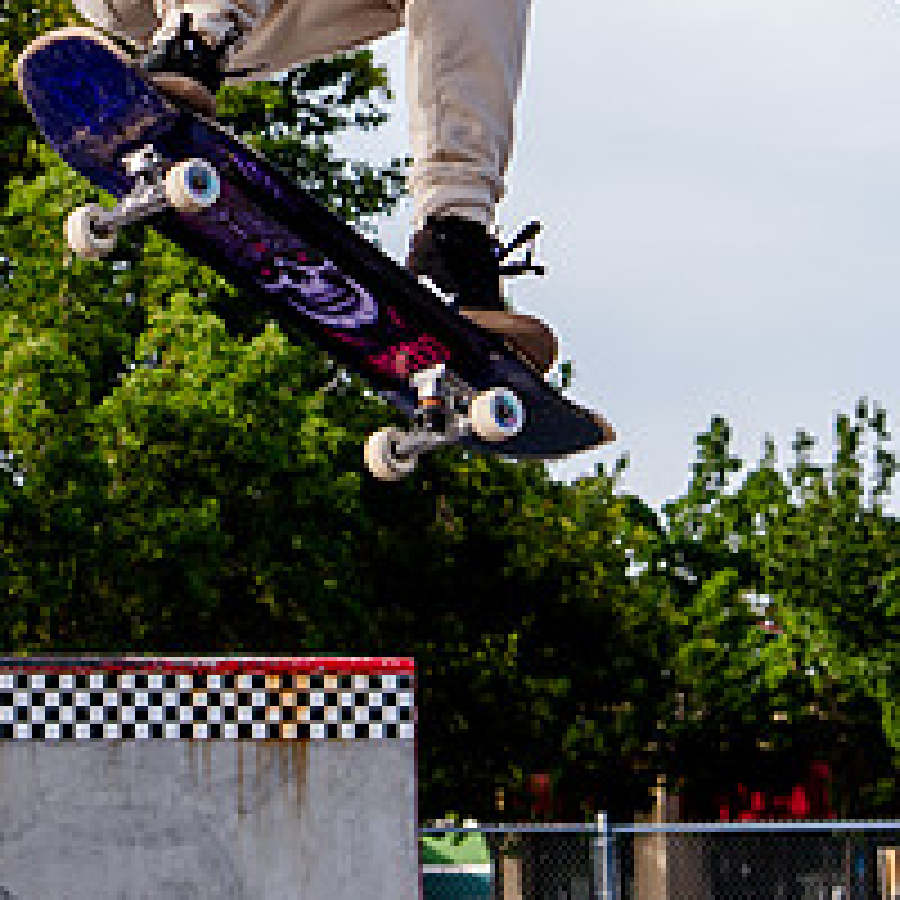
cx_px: -83
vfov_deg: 8.2
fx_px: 6177
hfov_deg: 8.3
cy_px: -232
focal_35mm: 210
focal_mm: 55
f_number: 6.3
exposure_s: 1/250
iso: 200
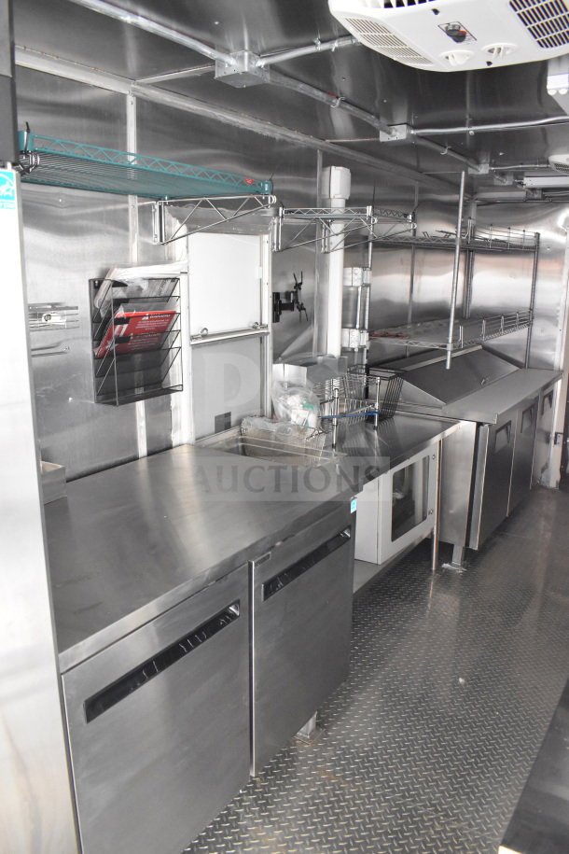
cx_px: 284
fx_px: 640
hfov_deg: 47.9
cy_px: 427
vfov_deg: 67.4
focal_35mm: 27
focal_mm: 18
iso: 5600
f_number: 3.5
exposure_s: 1/30
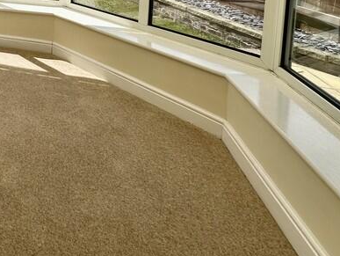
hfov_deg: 36.1
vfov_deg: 32.2
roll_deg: +0.1
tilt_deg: -6.0
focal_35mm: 37
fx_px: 364
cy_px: -51
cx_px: -88
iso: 50
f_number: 2.2
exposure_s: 1/1949
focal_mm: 2.22
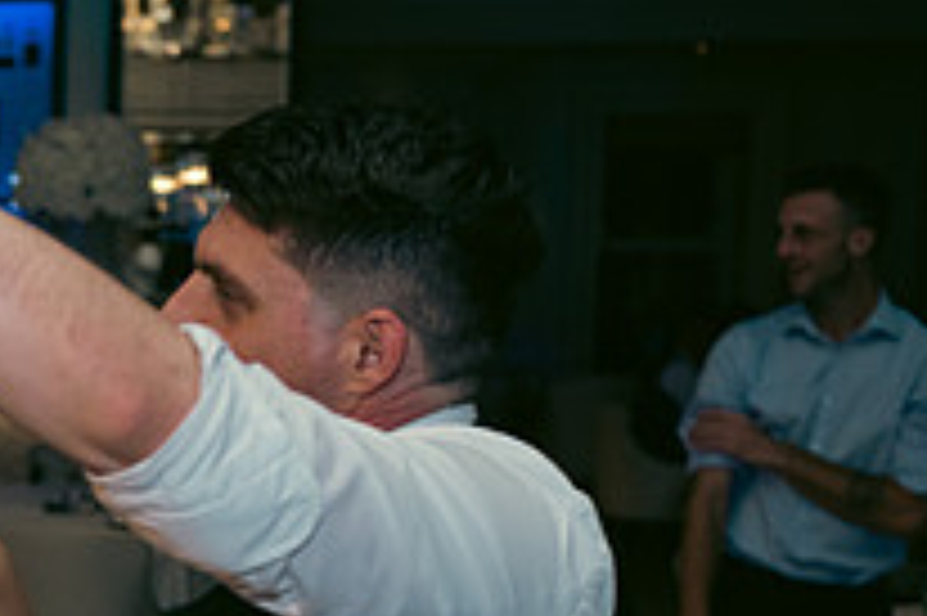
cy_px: 636
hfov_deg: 17.9
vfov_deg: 12.6
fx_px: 2753
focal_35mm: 107
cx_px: -266
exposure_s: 1/160
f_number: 3.5
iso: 640
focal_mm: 38
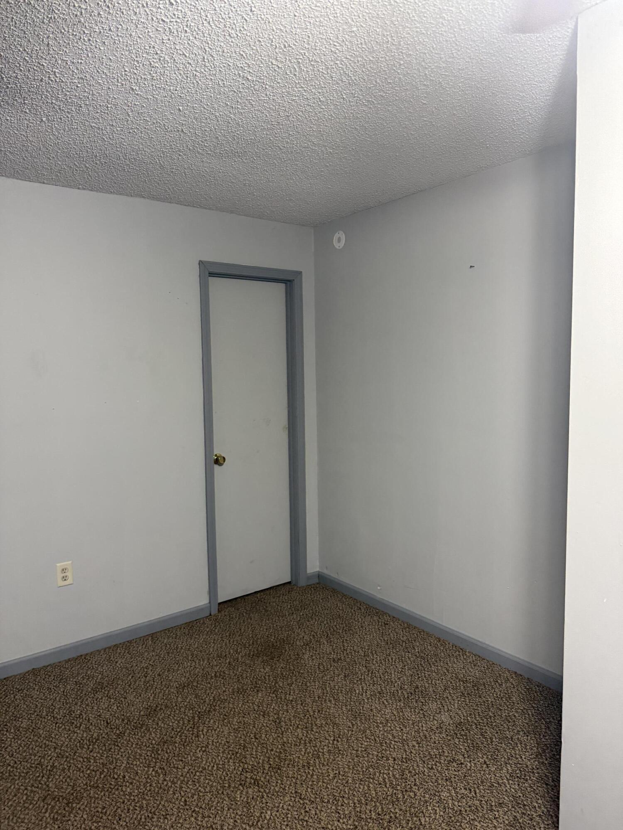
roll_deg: -2.2
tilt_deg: +0.7
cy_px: 415
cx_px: 312
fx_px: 576
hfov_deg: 56.8
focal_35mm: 24
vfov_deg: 71.6
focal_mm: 6.76
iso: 400
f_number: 1.78
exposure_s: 1/60
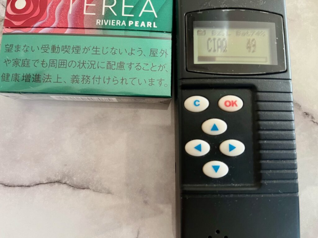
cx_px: 159
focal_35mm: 26
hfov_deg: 67.3
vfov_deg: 53.1
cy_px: 119
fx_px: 239
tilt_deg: -82.7
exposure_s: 1/60
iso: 250
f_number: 1.6
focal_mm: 5.1
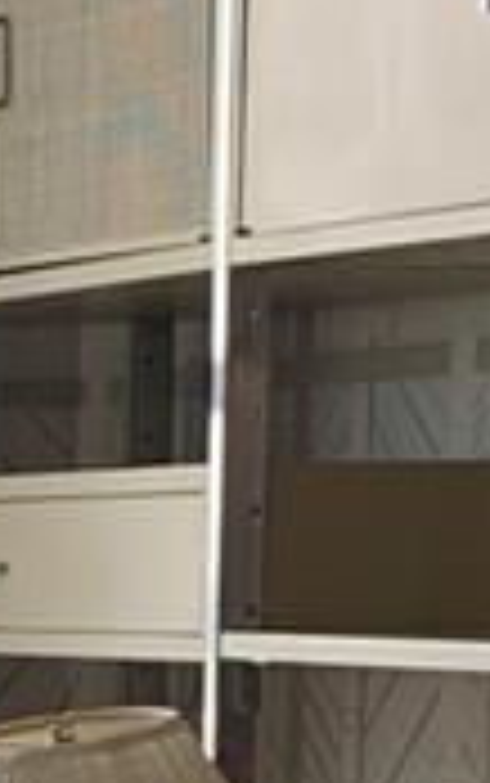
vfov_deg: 10.7
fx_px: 4053
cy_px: 1066
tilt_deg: -5.9
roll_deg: +0.5
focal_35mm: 190
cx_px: -773
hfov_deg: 6.5
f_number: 1.8
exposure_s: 1/122
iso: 32
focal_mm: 4.25
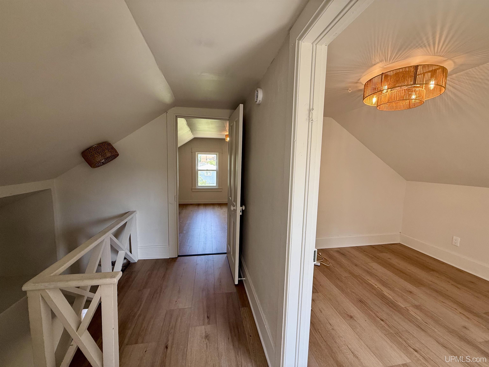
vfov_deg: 85.7
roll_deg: -1.3
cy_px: 184
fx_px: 198
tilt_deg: -5.8
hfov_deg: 102.1
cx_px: 244
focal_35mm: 14
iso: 100
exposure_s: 1/99
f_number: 2.2
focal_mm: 2.22
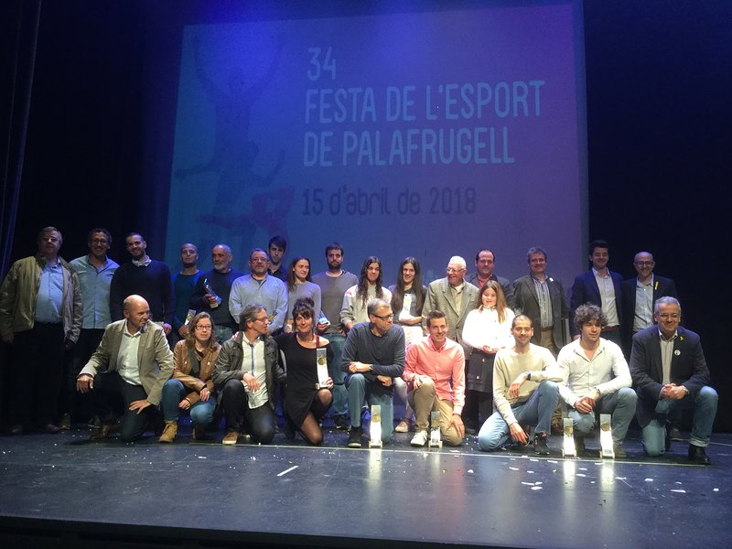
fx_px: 656
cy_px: 274
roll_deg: -2.3
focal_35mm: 31
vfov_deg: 45.4
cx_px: 366
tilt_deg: +5.5
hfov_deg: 58.4
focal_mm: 3.3
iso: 125
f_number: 2.4
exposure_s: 1/33
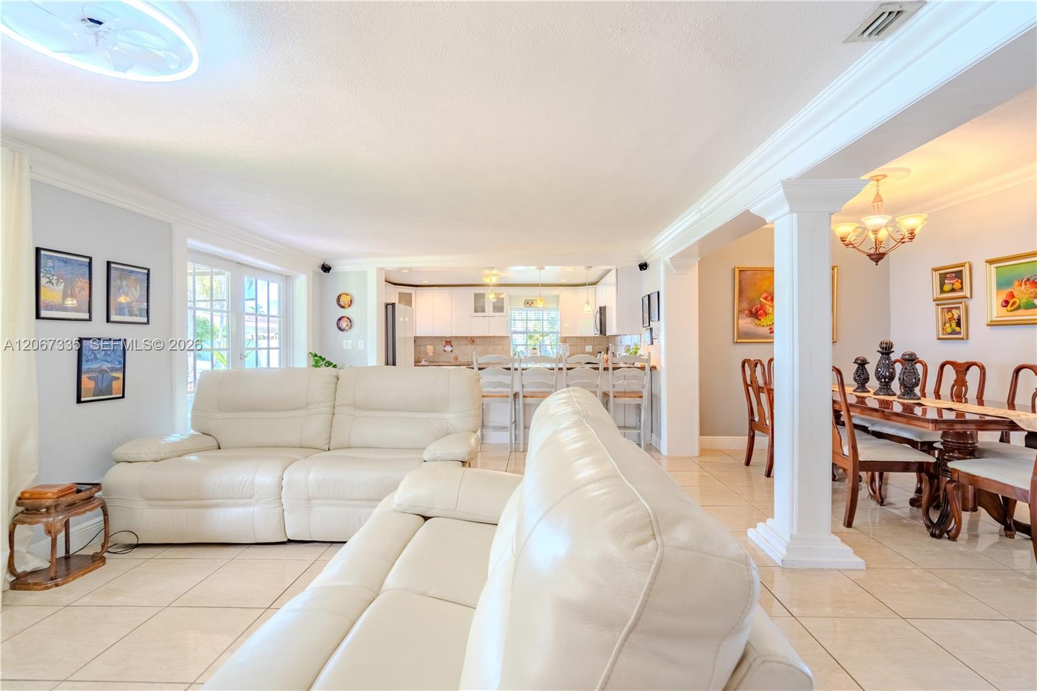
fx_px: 461
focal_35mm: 16
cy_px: 346
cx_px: 518
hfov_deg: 96.7
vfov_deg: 73.7
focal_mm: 16
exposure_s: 1/500
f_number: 8
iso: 800
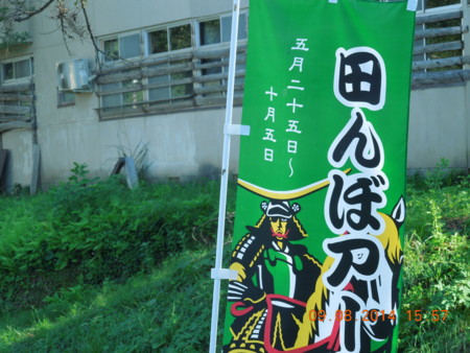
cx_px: 235
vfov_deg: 11.1
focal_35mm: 134
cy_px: 176
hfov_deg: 14.7
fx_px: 1820
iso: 140
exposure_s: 1/100
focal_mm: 24.2
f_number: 4.9
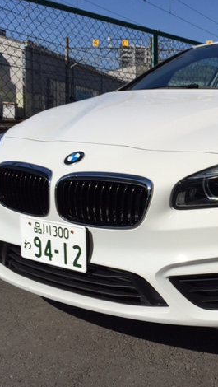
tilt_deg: -8.7
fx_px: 441
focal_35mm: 43
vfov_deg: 47.3
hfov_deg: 26.7
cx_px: 203
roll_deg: -1.7
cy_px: 194
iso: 32
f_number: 2.2
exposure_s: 1/5650
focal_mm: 4.15
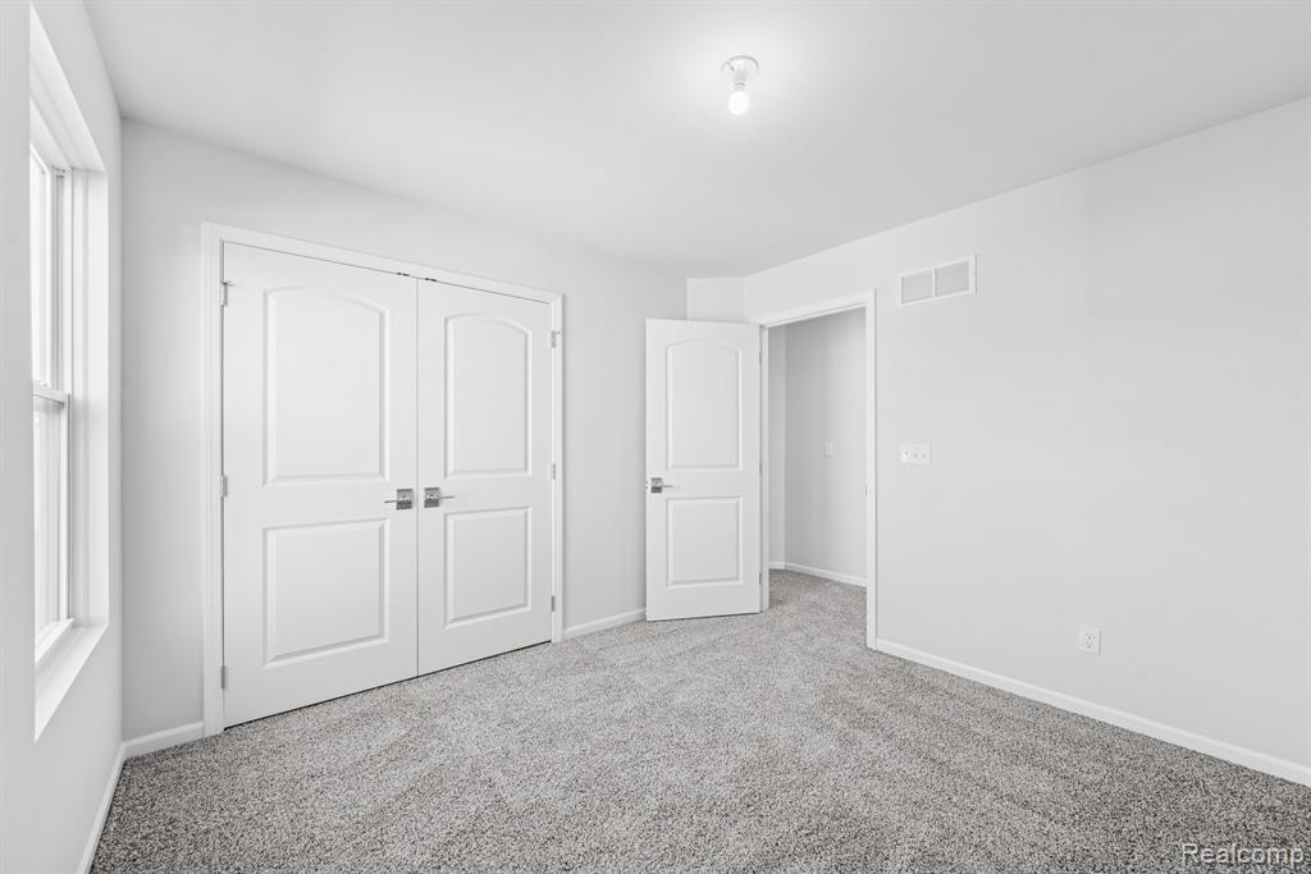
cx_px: 656
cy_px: 437
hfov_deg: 104.2
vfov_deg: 81.2
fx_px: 510
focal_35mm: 14
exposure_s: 1/2
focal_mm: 14
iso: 100
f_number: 9
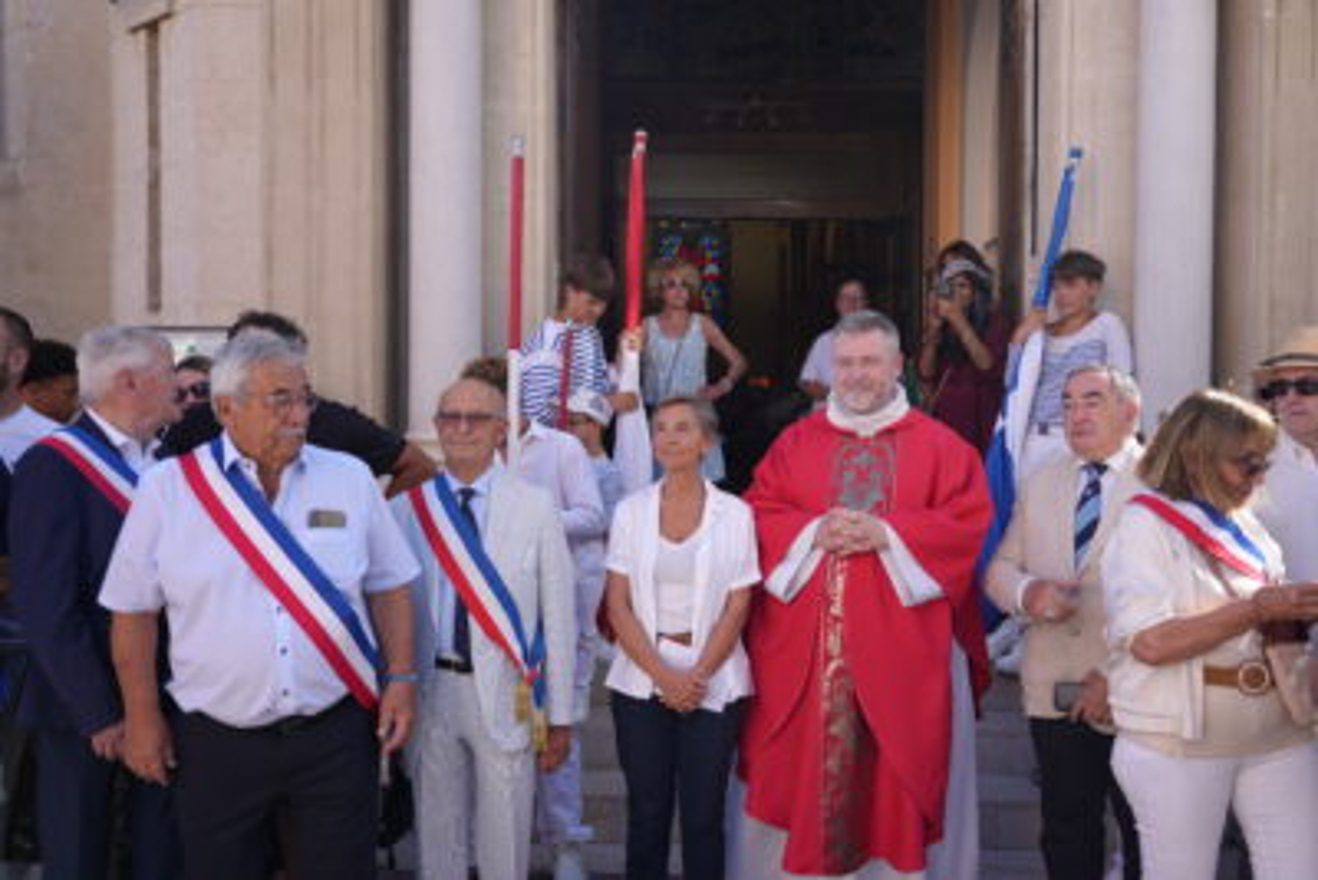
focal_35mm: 34
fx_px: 1245
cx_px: 659
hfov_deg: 55.8
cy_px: 440
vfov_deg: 38.9
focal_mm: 34
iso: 100
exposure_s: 1/250
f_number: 4.5
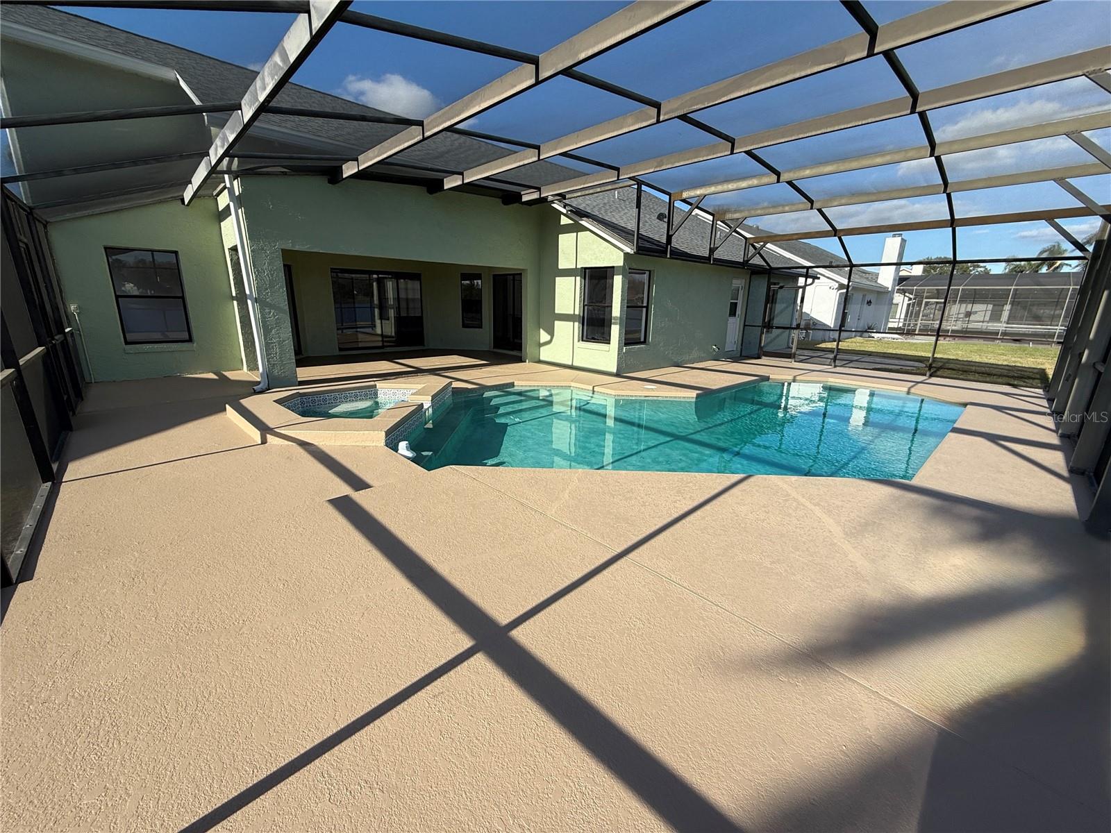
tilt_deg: -14.6
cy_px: 416
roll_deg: -1.4
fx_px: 449
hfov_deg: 102.1
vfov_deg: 85.7
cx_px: 556
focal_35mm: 14
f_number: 2.2
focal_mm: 2.22
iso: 50
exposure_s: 1/1167
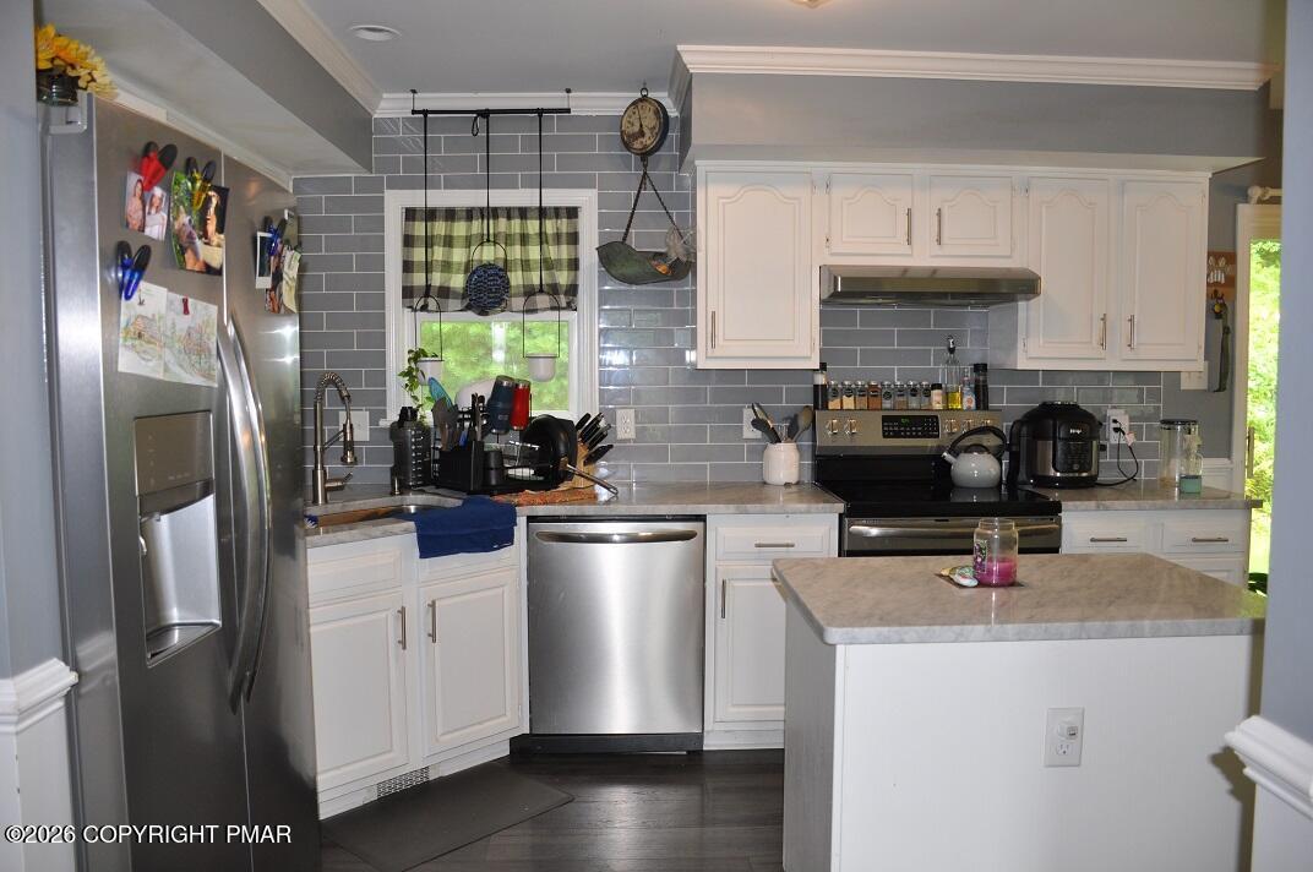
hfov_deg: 67.4
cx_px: 656
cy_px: 436
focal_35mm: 27
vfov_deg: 47.8
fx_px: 984
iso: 400
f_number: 3.5
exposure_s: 1/60
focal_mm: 18
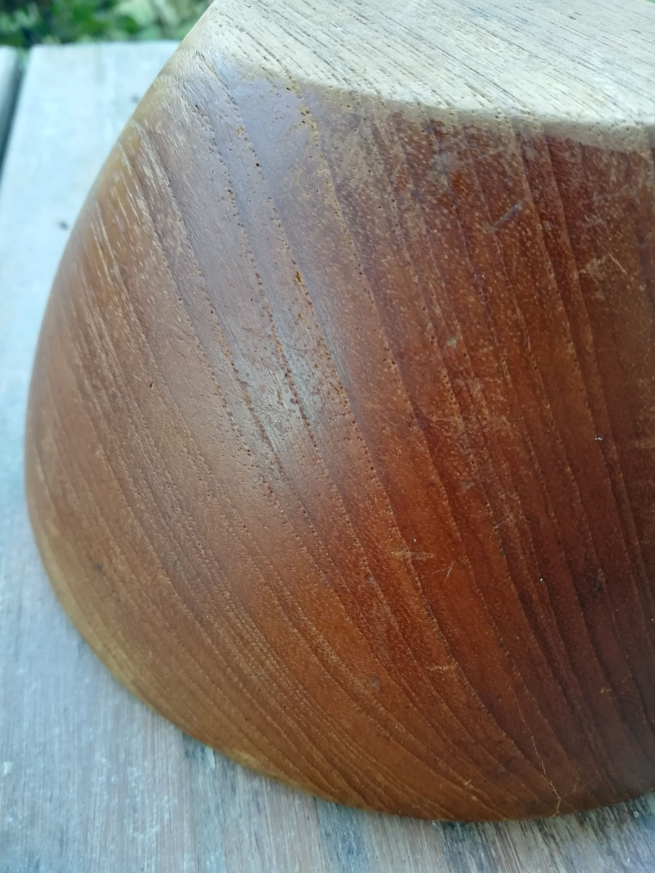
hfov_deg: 53.1
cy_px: 436
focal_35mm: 26
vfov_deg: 67.3
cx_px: 328
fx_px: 656
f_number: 2.2
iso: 80
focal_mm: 3.21
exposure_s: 1/33.3
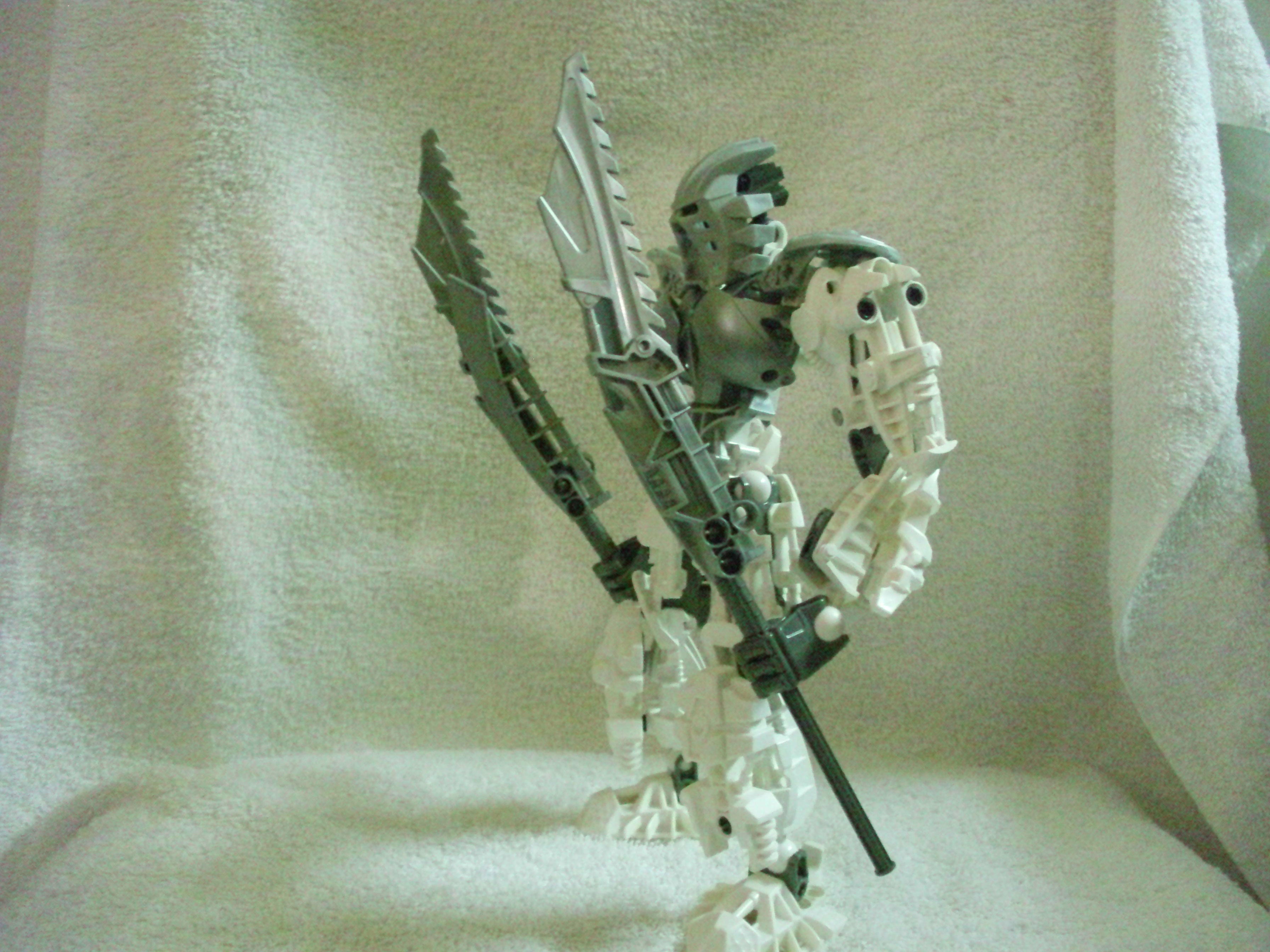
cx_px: 635
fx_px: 1394
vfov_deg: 37.7
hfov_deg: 49.0
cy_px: 476
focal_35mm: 38
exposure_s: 1/21
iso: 1600
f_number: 3.1
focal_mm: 6.3
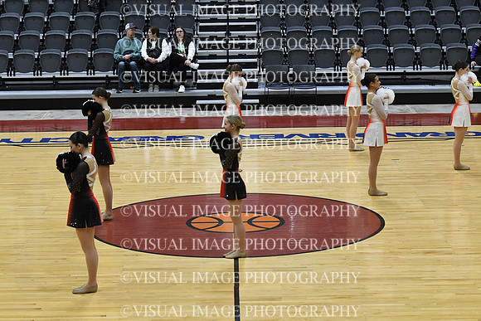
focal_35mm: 105
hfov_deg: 19.5
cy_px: 160
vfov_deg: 13.0
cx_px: 240
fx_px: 1403
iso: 4000
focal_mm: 70
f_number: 4
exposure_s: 1/400
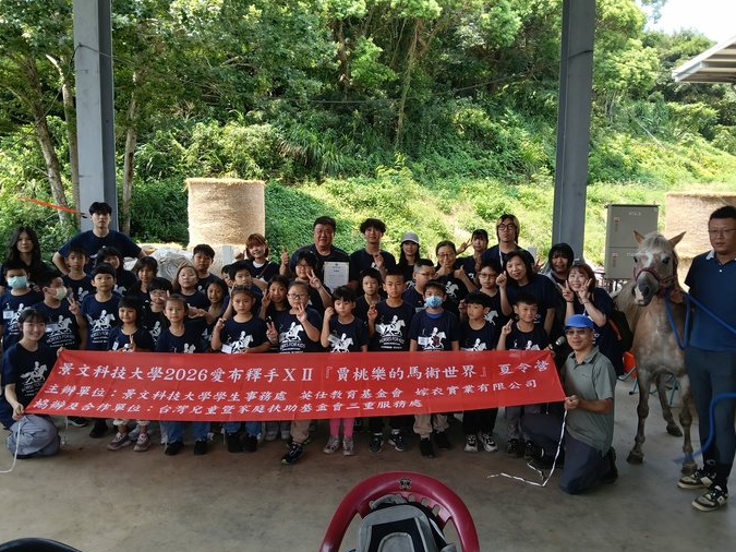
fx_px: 595
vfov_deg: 49.7
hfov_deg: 63.4
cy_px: 284
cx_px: 375
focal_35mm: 28
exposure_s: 1/120
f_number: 1.8
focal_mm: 3.98
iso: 80
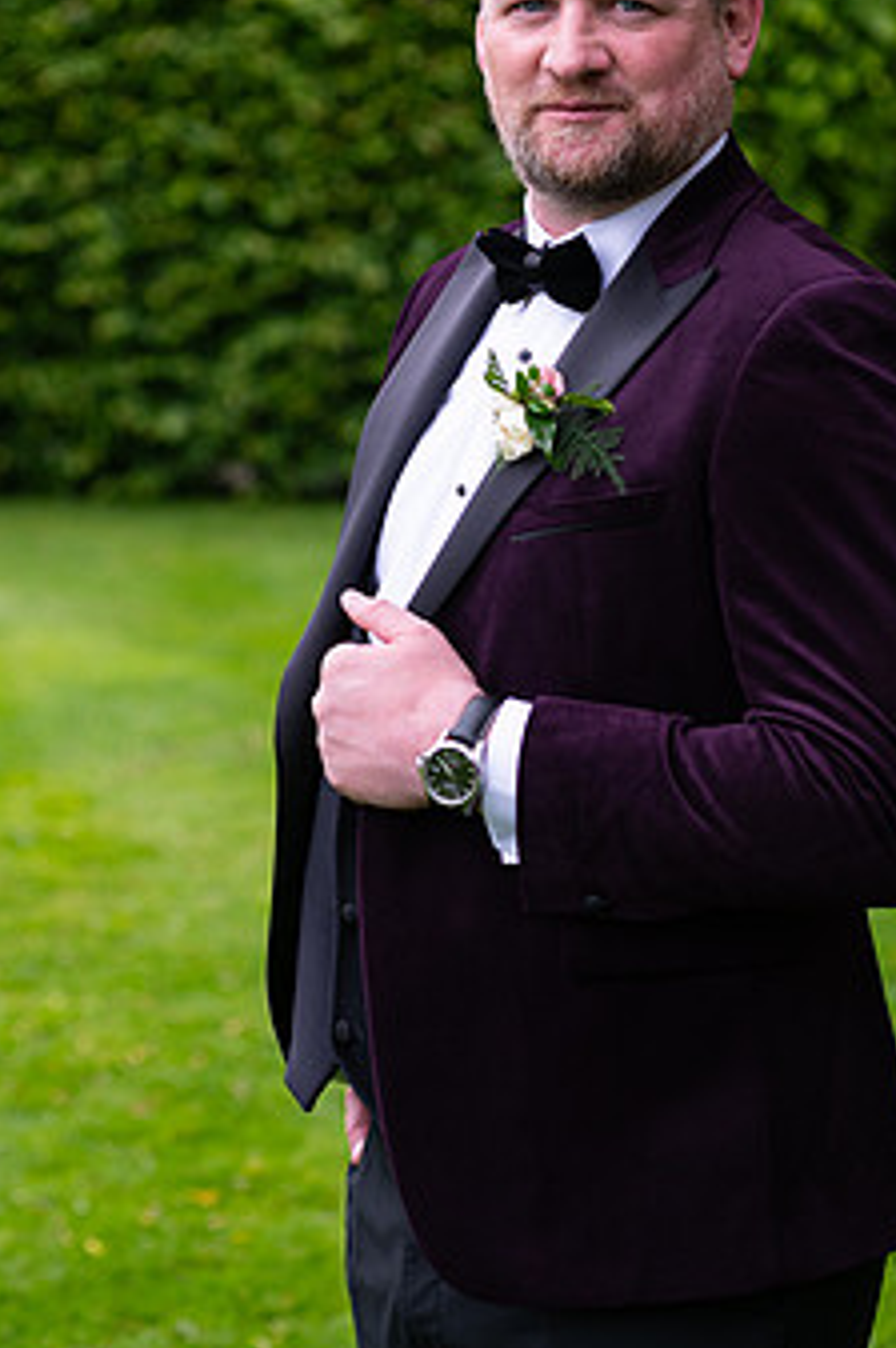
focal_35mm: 115
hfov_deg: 11.9
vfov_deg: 17.8
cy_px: 580
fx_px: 4302
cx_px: 520
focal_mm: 86
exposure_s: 1/200
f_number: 3.5
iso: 250
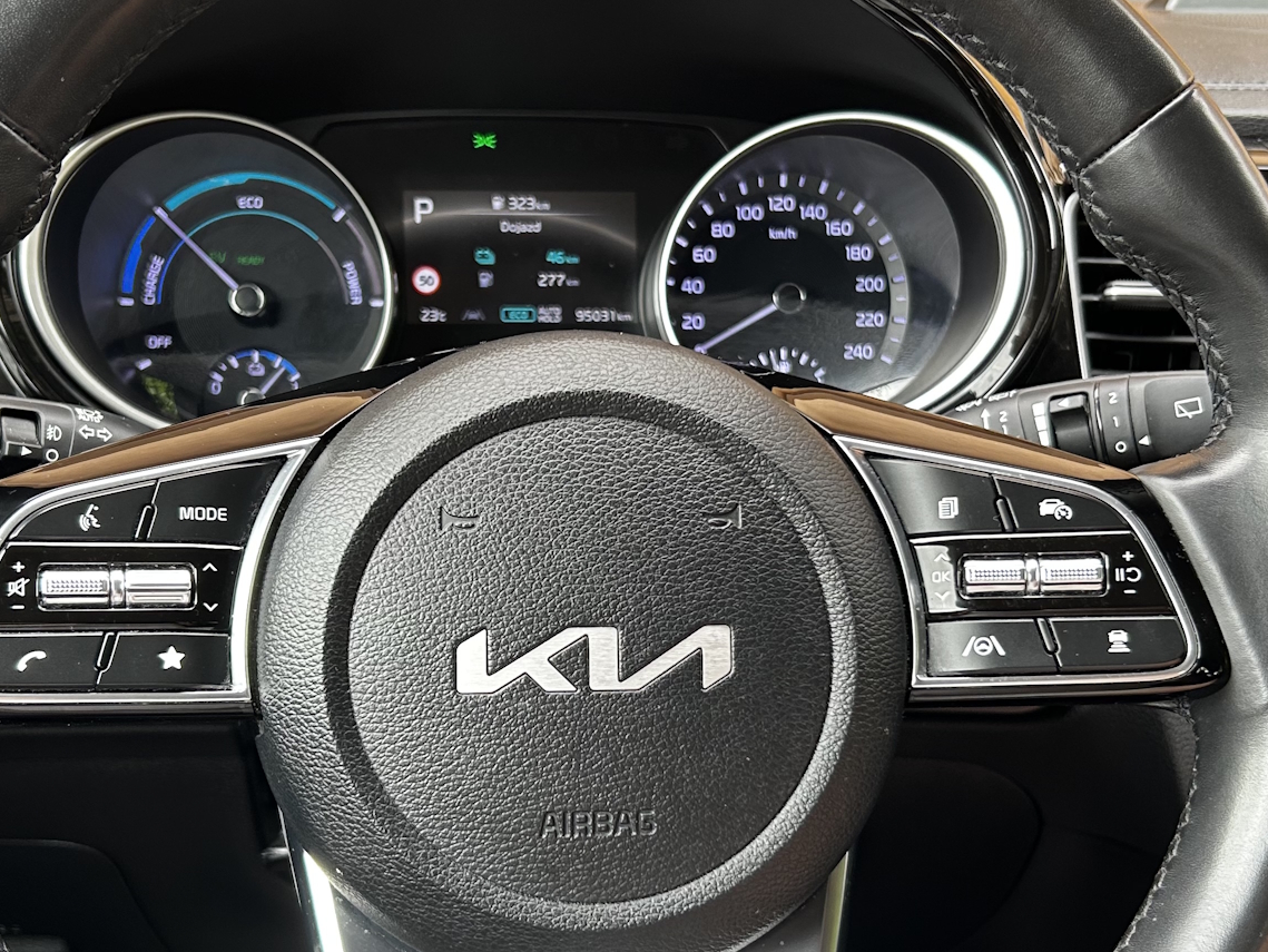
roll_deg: -0.6
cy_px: 601
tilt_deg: -19.8
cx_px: 594
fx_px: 1686
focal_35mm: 46
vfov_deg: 31.4
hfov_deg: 41.2
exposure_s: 1/121
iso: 100
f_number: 1.5
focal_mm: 5.7
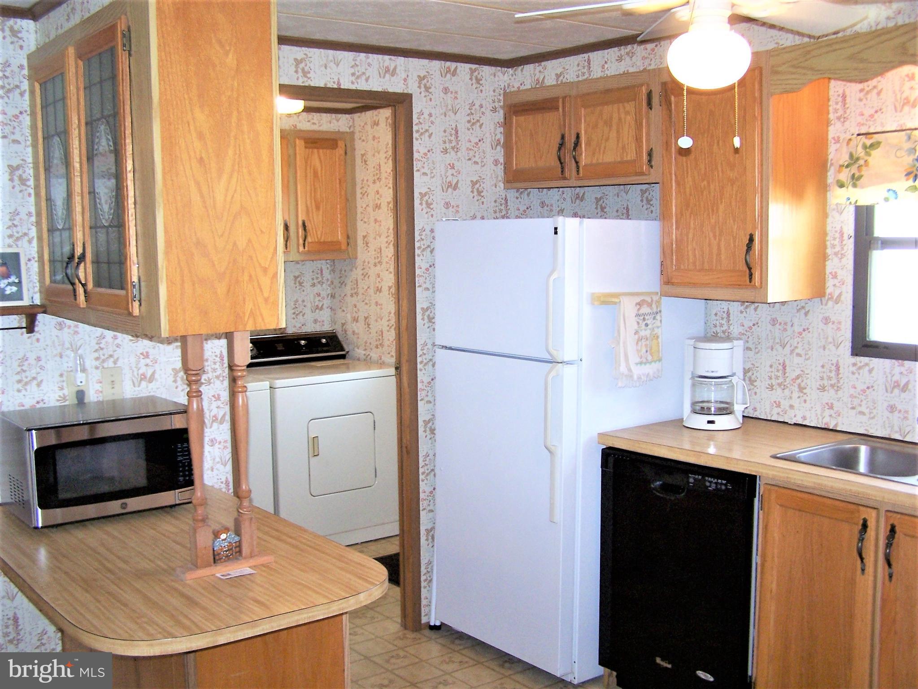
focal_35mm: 38
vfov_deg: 37.7
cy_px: 344
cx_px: 459
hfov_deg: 49.0
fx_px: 1008
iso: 140
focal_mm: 6.3
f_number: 2.8
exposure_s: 1/60
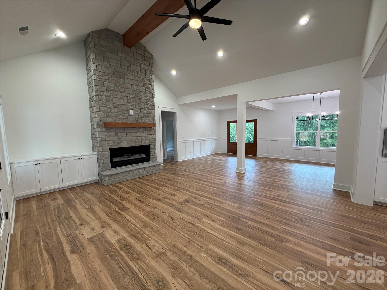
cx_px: 194
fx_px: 157
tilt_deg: -5.9
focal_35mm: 14
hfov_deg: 102.1
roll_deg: +1.4
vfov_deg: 85.7
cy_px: 145
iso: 250
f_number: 2.2
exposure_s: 1/120
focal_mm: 2.22
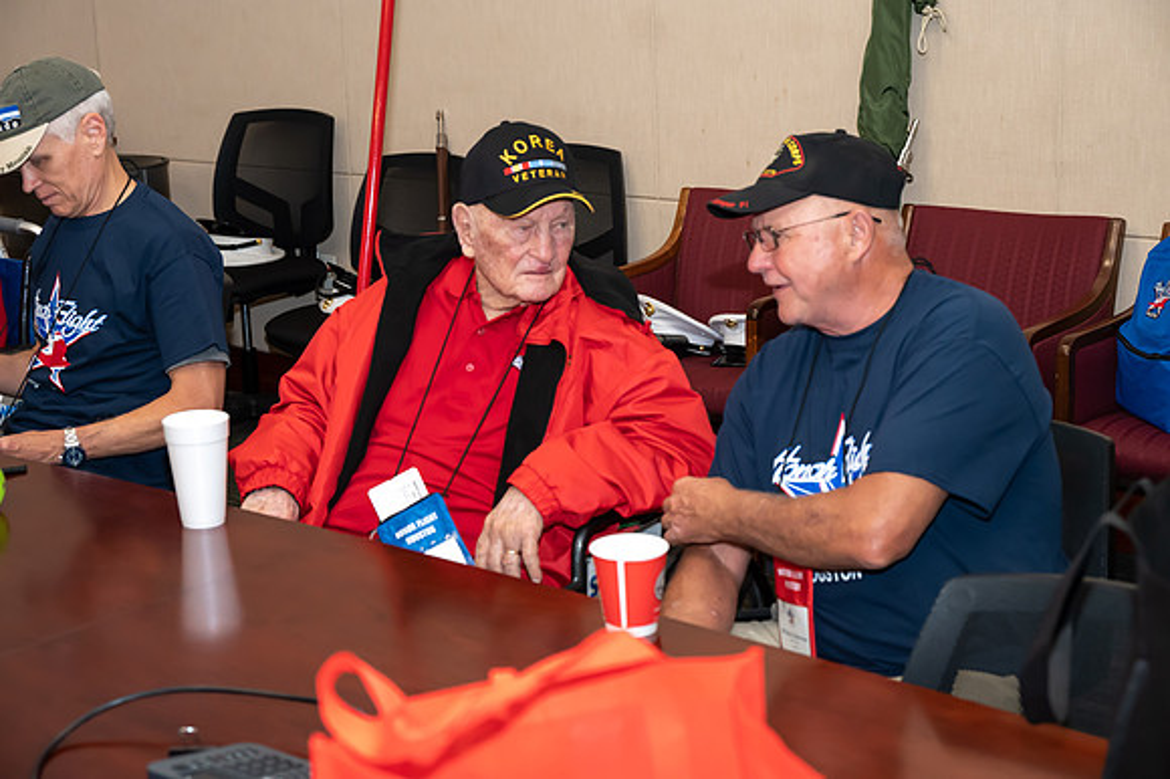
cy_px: 390
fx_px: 1884
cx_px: 585
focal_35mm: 58
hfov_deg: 34.5
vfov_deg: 23.4
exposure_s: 1/160
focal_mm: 58
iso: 7200
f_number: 5.6
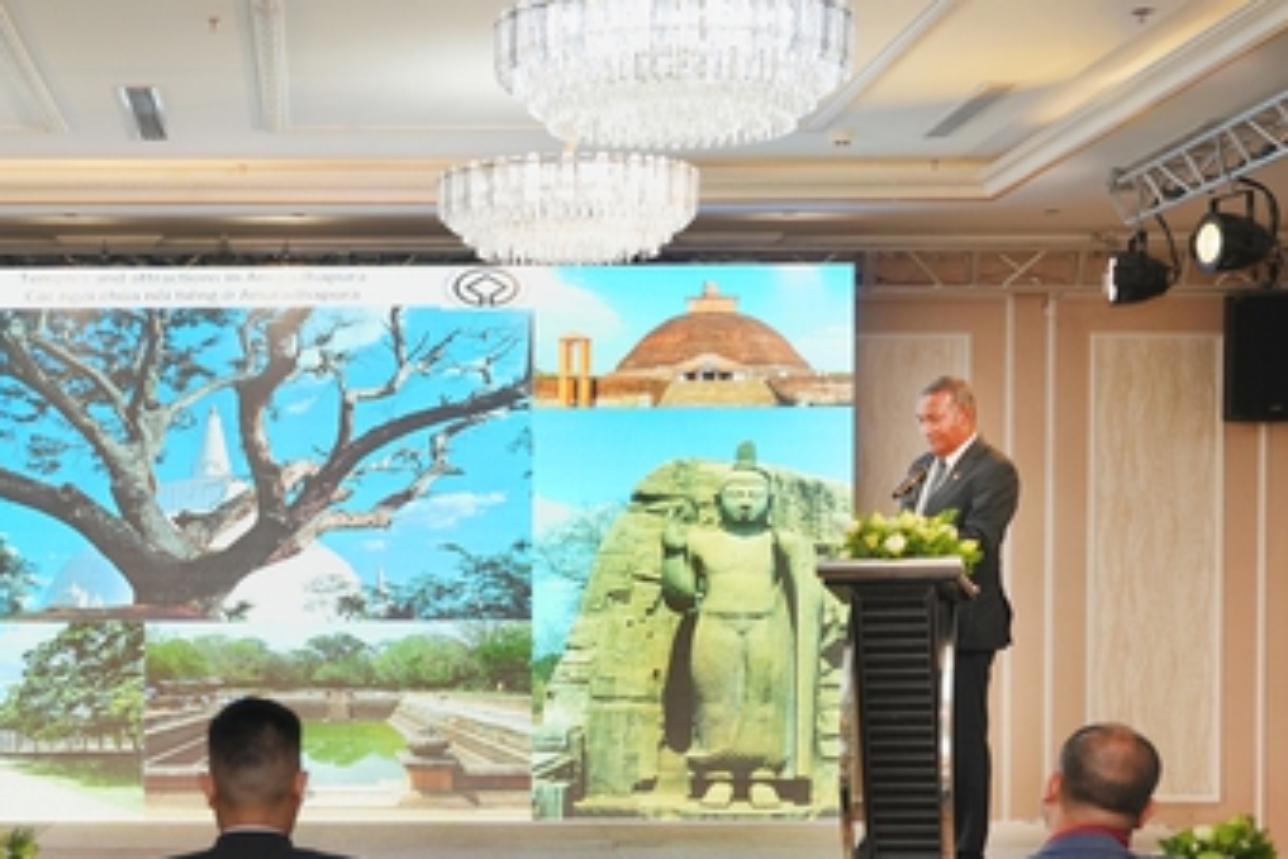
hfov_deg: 27.2
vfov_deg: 18.7
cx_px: 228
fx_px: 2598
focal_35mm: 73
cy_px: 602
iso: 640
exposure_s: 1/160
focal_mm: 35.3
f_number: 2.8
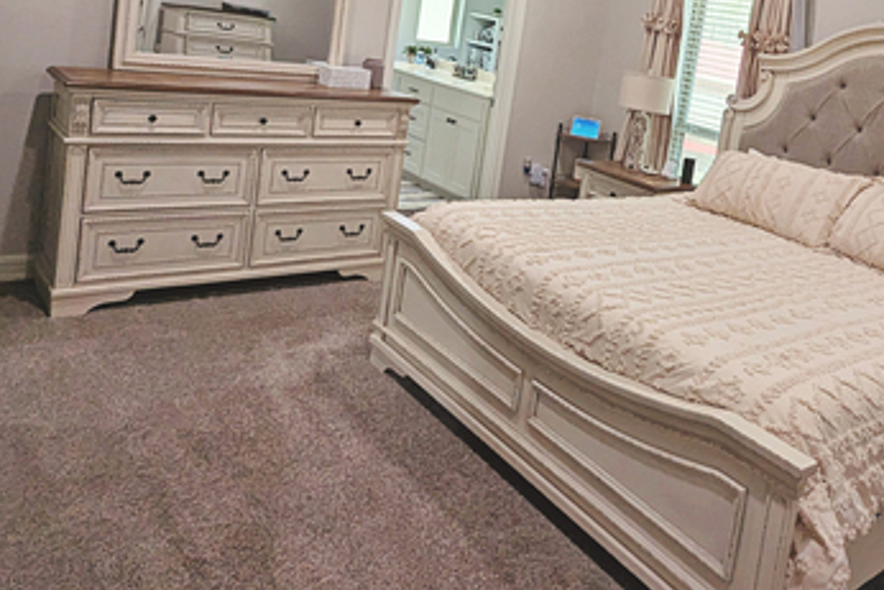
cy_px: 89
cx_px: 595
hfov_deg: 57.3
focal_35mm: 32
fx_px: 786
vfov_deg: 39.0
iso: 194
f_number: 2.2
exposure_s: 1/110
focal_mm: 2.35
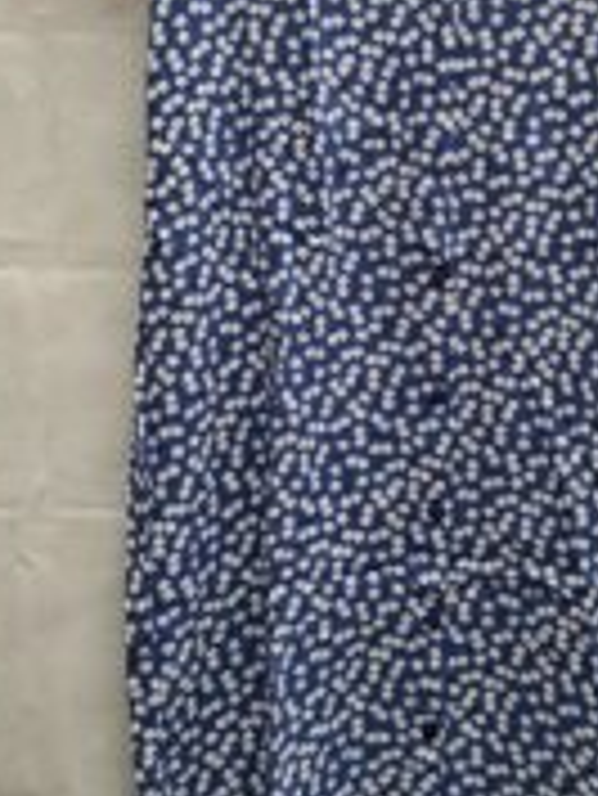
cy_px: 261
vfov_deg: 36.4
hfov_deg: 27.6
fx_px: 1196
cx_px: 468
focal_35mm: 52
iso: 50
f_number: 1.8
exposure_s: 1/120
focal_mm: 5.54
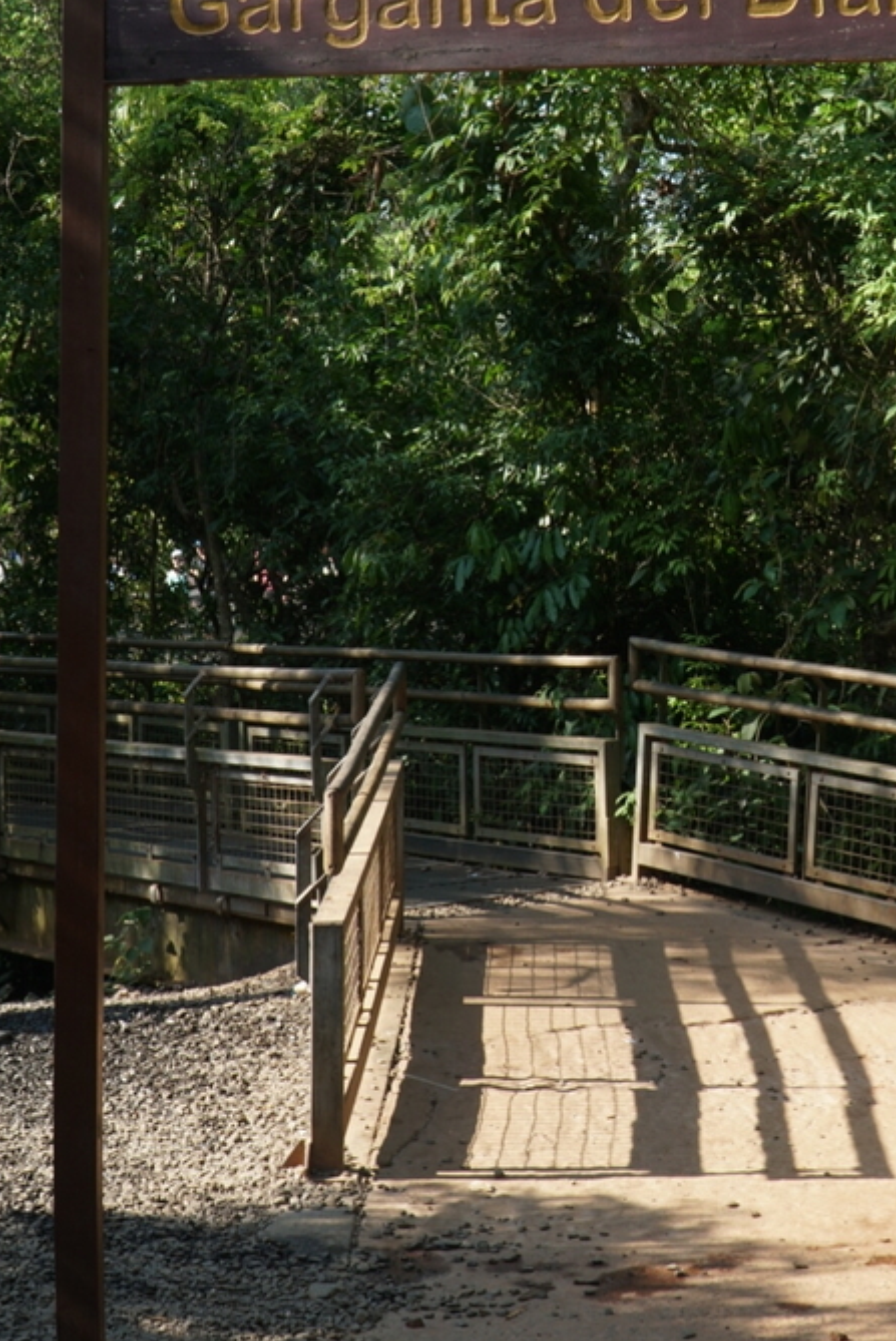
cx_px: 734
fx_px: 2307
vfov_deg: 31.8
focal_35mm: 62
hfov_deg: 21.7
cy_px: 337
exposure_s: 1/100
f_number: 7.1
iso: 100
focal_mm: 23
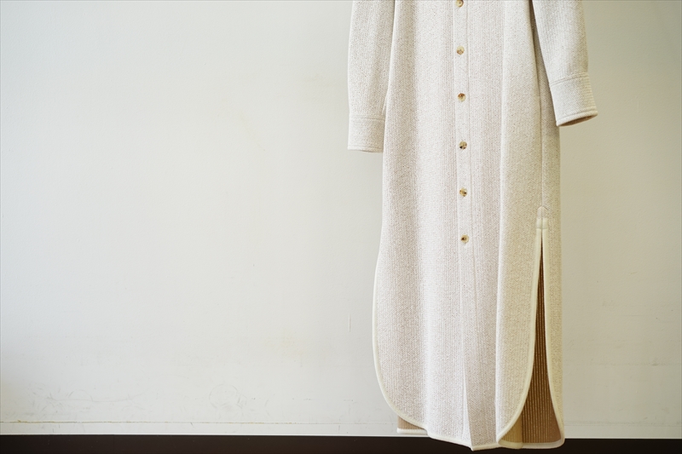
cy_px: 227
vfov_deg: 24.6
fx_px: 1042
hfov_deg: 36.3
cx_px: 341
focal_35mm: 55
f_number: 4
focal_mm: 55
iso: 250
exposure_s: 1/60
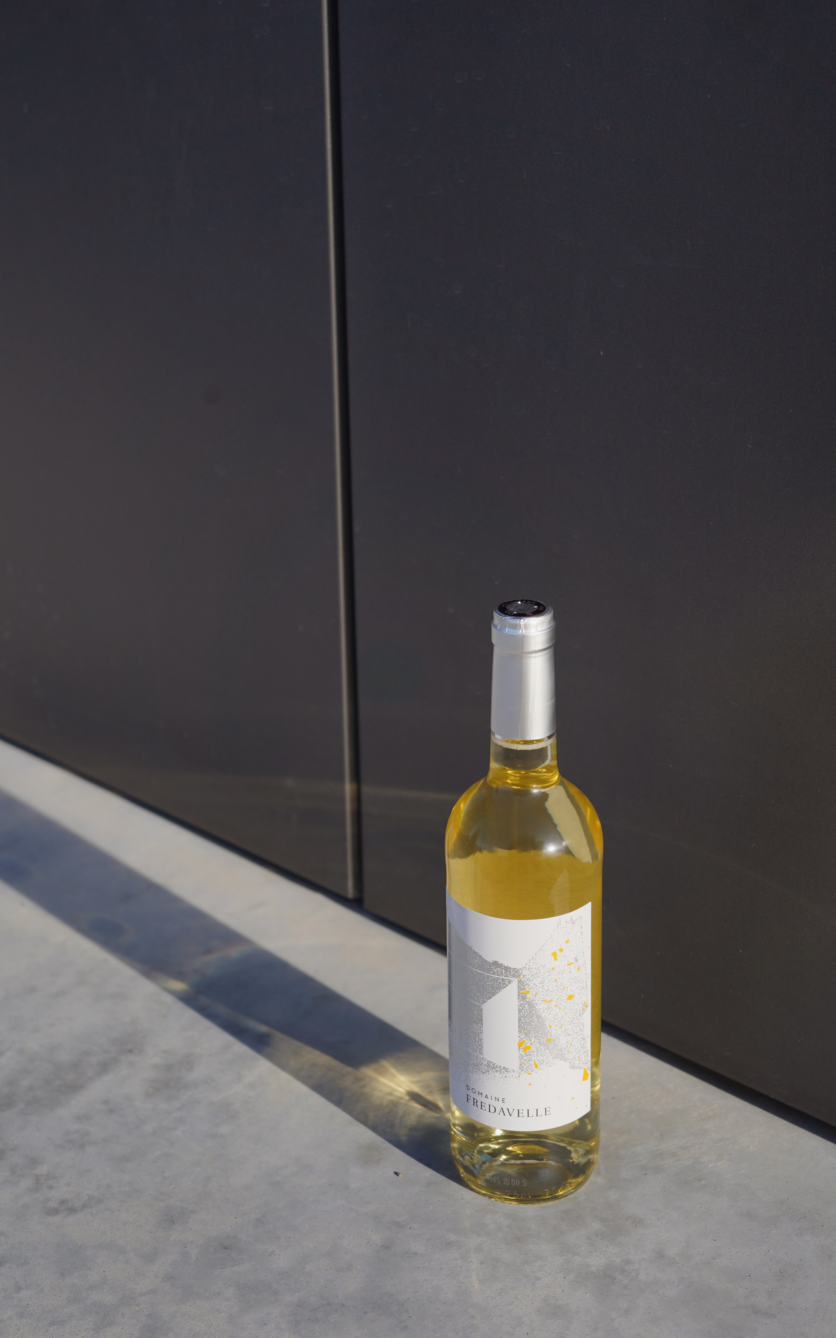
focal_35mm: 62
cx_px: 389
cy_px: 676
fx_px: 2260
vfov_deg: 33.0
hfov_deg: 21.0
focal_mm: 60
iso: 160
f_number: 5.6
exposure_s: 1/640
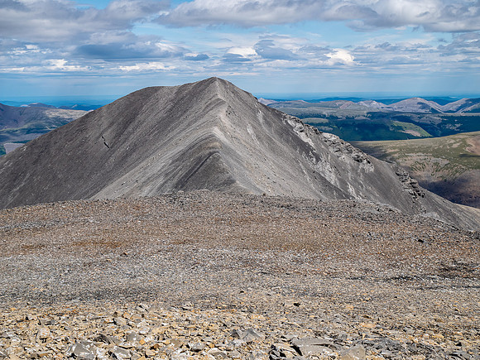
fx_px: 777
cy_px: 180
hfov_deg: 34.3
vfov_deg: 26.1
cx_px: 240
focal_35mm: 56
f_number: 8
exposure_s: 1/320
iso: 200
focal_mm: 28
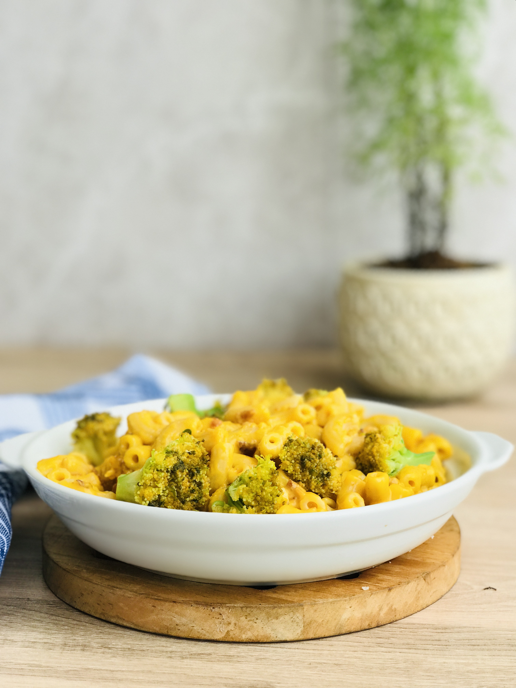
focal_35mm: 57
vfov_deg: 33.8
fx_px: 1133
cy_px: 344
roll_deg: +1.4
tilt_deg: -10.6
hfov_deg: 25.7
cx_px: 258
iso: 25
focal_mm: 6.6
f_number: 2.8
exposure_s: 1/120
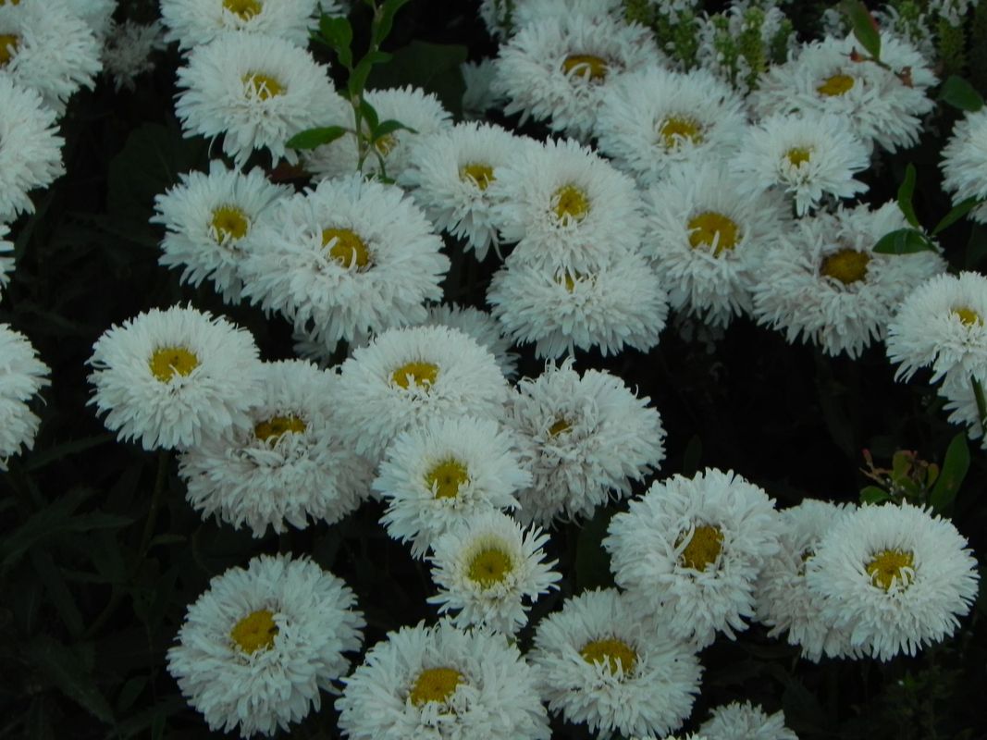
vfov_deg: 6.0
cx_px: 494
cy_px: 370
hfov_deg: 8.0
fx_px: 7042
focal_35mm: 247
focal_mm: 44
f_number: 5
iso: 160
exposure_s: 1/50
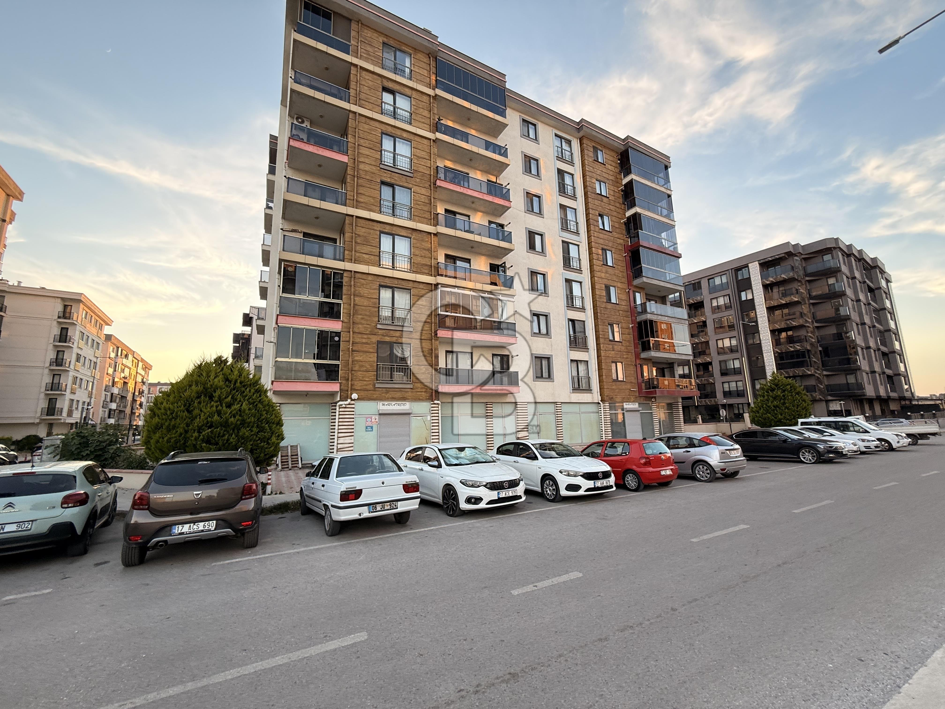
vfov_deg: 85.7
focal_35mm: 14
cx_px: 472
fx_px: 382
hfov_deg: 102.1
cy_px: 354
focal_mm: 2.22
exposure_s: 1/125
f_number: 2.2
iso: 64
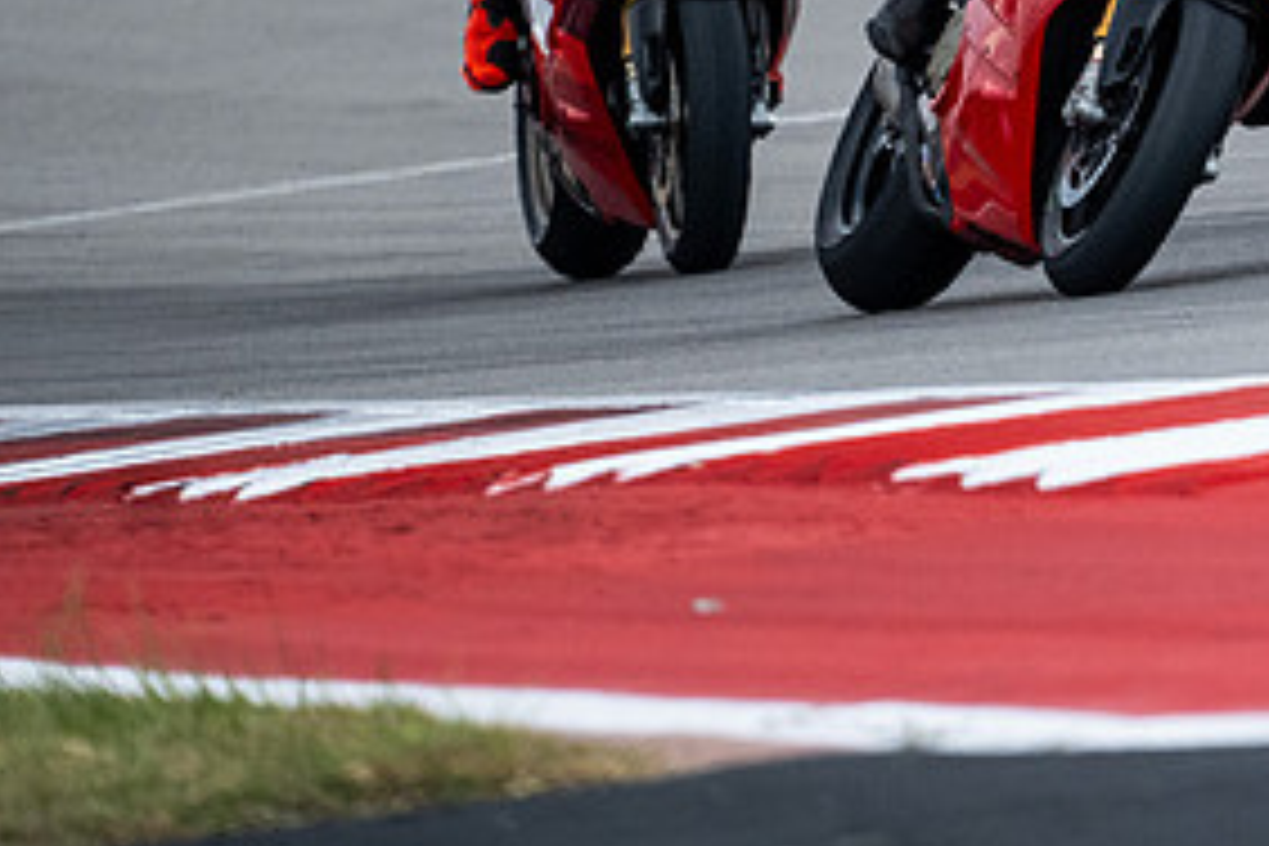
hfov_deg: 1.3
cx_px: 1260
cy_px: -11
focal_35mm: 1543
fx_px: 54386
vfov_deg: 0.9
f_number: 5.6
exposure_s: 1/4000
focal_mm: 500
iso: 1250
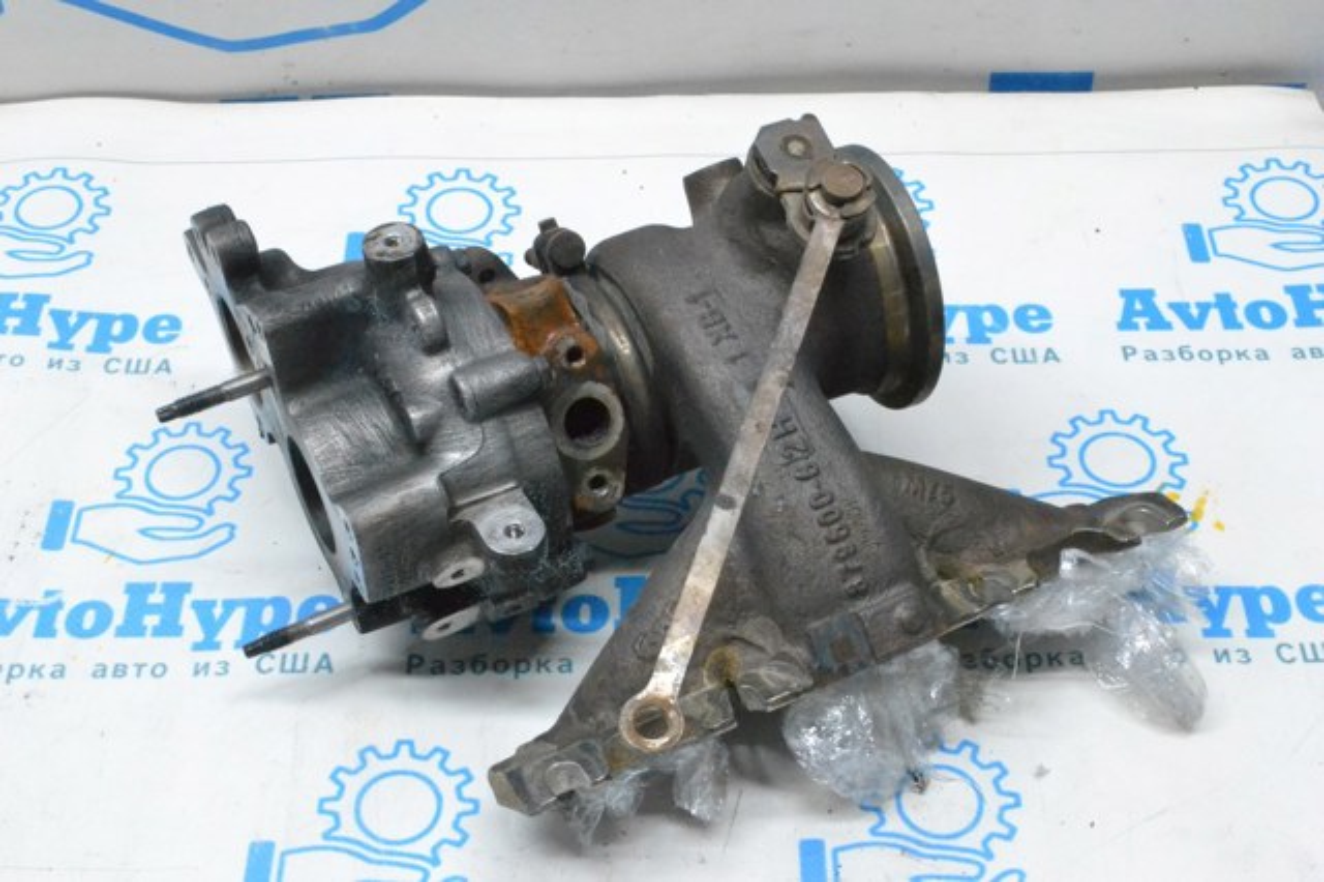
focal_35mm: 52
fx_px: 1930
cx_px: 662
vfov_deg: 25.7
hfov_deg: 37.9
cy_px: 441
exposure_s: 1/50
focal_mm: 35
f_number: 18
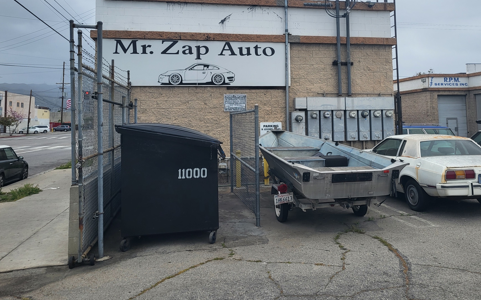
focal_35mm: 32
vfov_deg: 38.9
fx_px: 420
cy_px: 95
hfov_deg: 59.6
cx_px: 260
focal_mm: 5.4
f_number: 1.8
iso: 40
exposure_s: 1/1238
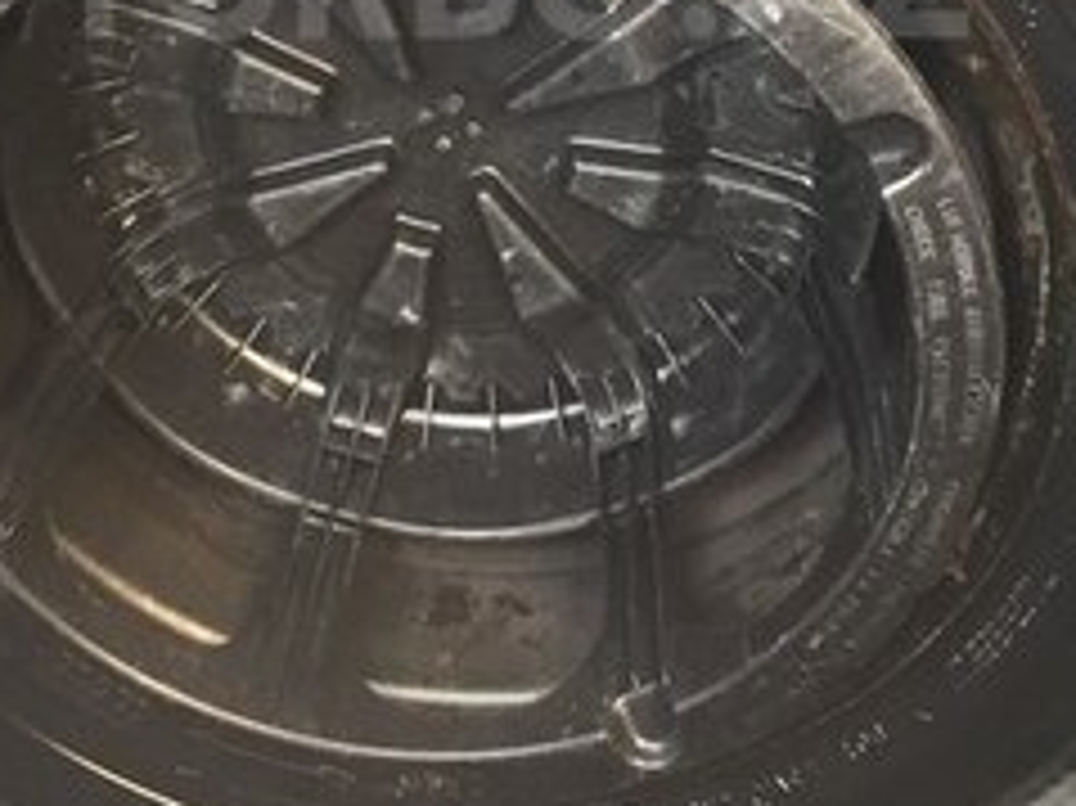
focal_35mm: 80
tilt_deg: -67.4
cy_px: -29
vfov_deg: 17.9
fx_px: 2485
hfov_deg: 24.4
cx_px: 509
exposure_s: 1/33
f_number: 2.2
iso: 40
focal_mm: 4.15
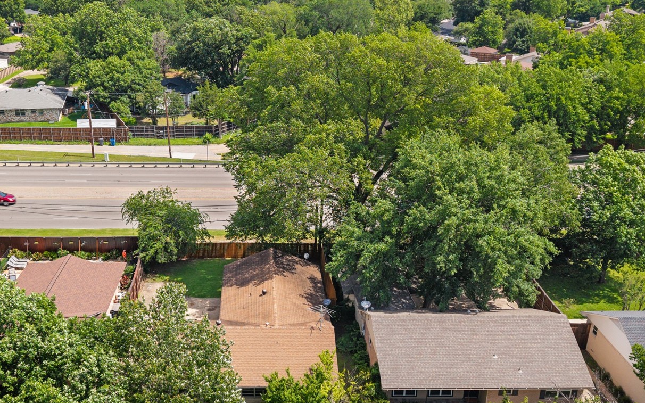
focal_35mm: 43
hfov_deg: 45.9
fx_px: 756
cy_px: 244
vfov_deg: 29.8
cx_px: 255
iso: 100
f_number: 1.8
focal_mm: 8.67
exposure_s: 1/60
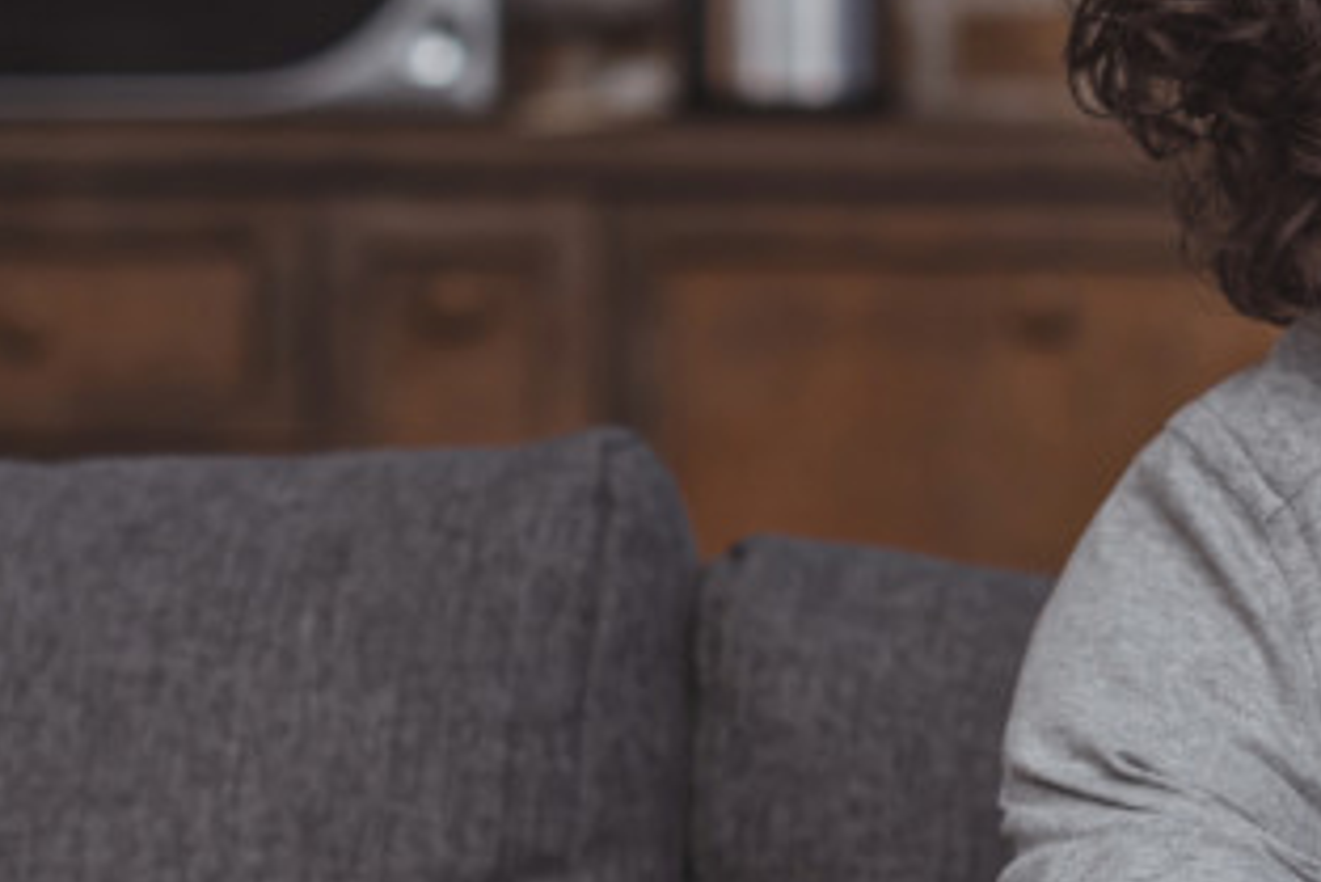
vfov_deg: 4.2
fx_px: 11967
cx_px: 2444
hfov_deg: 6.2
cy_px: 454
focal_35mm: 326
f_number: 4
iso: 125
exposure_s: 1/160
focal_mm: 85
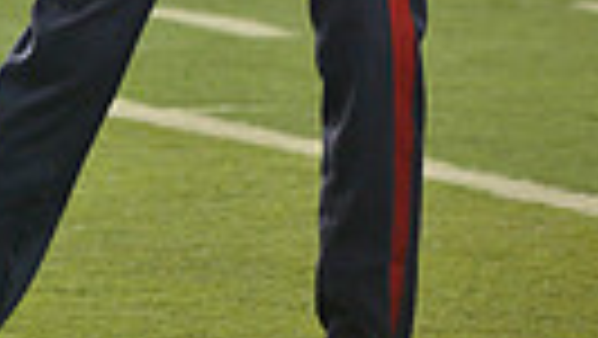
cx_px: 137
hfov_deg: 2.8
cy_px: -635
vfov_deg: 1.6
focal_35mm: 778
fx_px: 12344
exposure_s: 1/500
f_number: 5.6
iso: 2000
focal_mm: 220
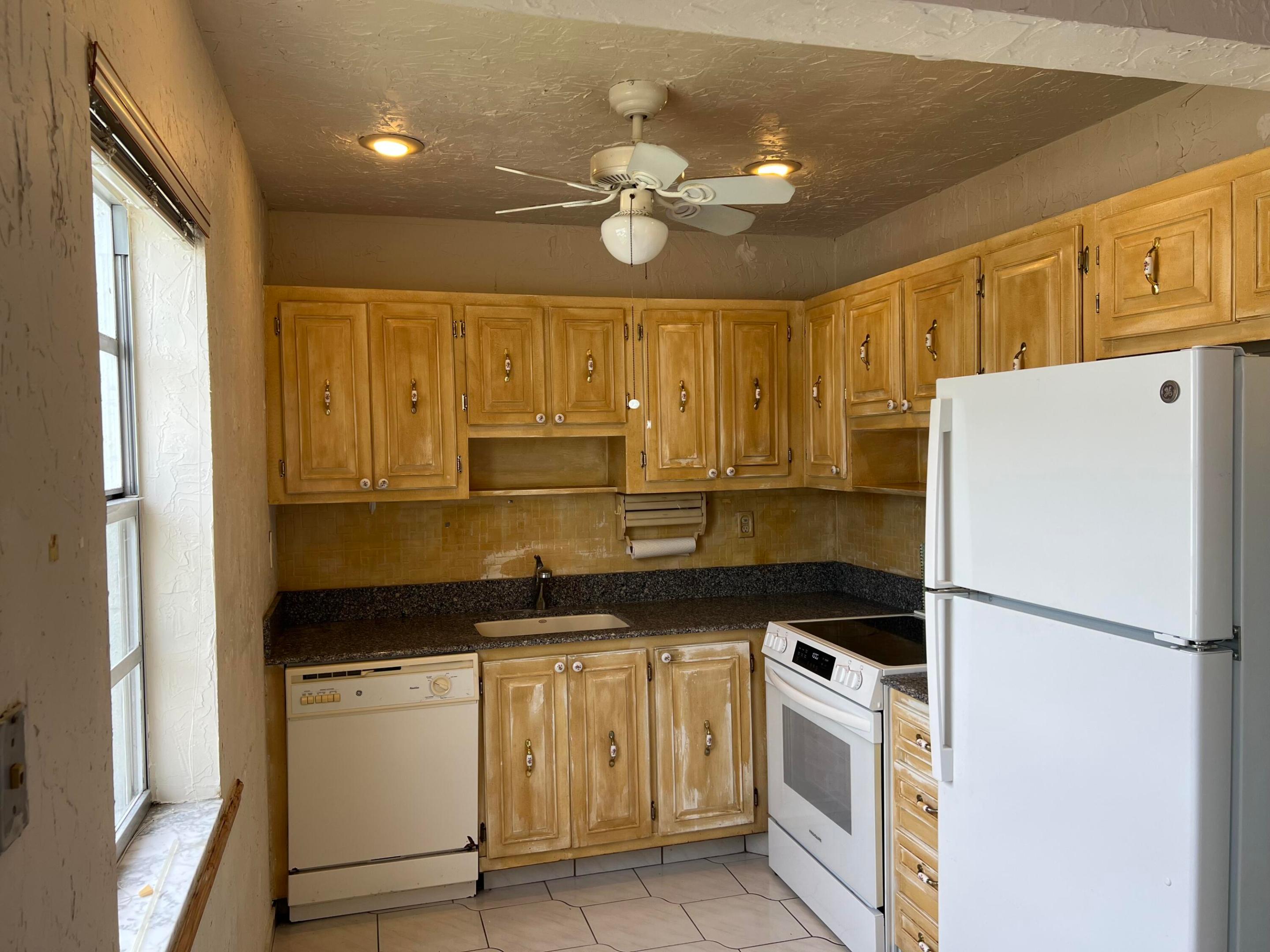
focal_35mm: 26
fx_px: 954
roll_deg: +0.7
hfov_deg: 67.3
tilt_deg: -2.1
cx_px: 635
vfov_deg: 53.1
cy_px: 476
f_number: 1.5
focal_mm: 5.7
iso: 40
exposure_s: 1/272
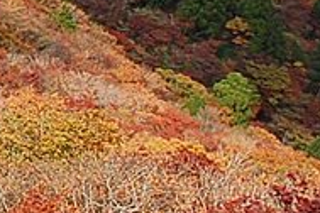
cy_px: -19
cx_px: -486
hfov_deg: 11.3
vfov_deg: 9.3
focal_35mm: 146
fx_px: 1298
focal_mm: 18
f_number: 8
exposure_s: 1/250
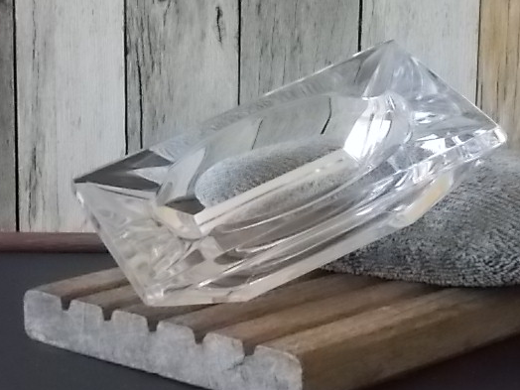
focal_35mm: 105
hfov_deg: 18.7
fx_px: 1577
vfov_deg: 14.1
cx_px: 279
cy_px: 203
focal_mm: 15.4
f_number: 6.3
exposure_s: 1/40
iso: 800
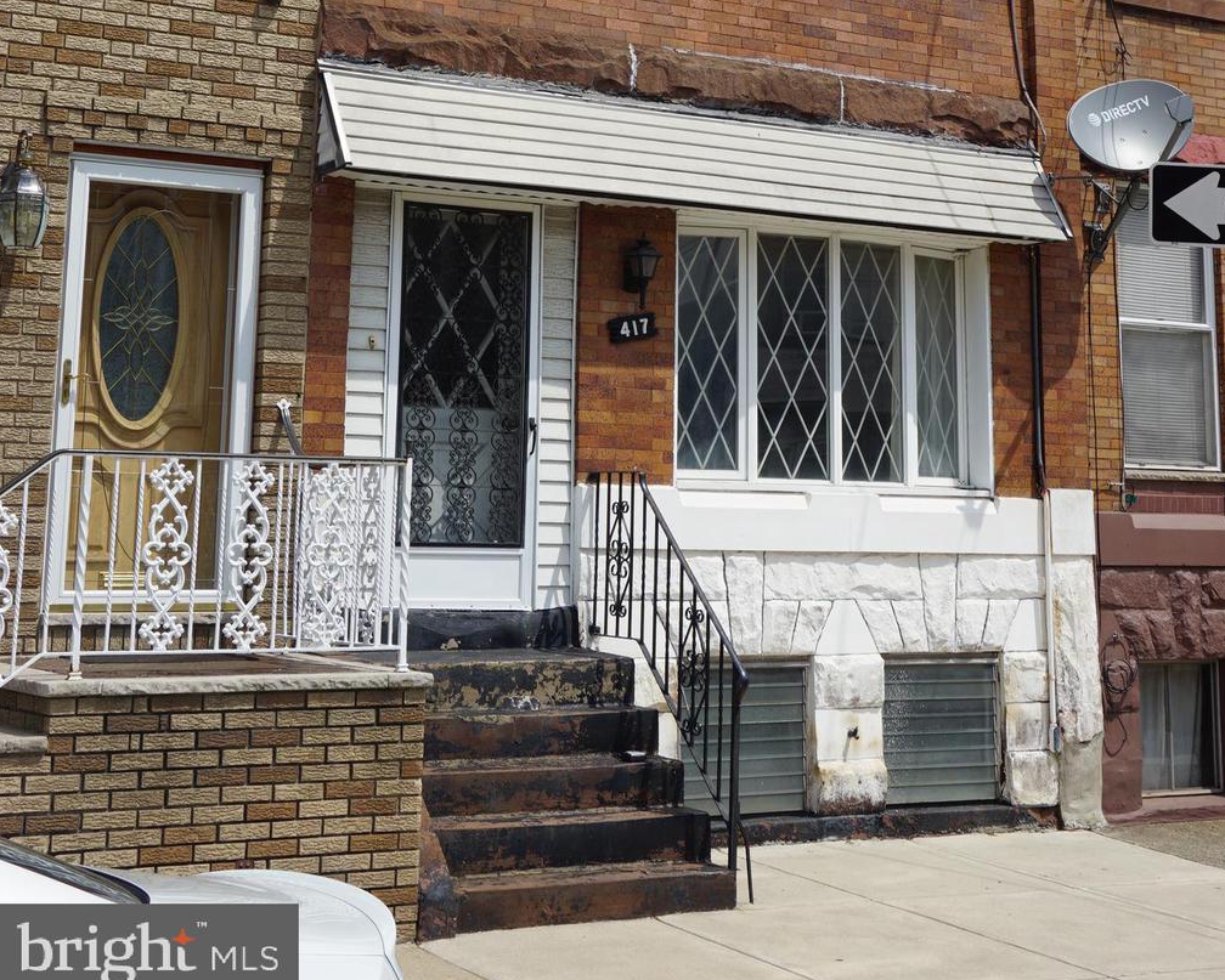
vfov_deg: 24.6
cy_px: 70
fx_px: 2176
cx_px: 616
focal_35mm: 60
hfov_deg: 31.4
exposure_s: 1/200
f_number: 11
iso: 100
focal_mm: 28
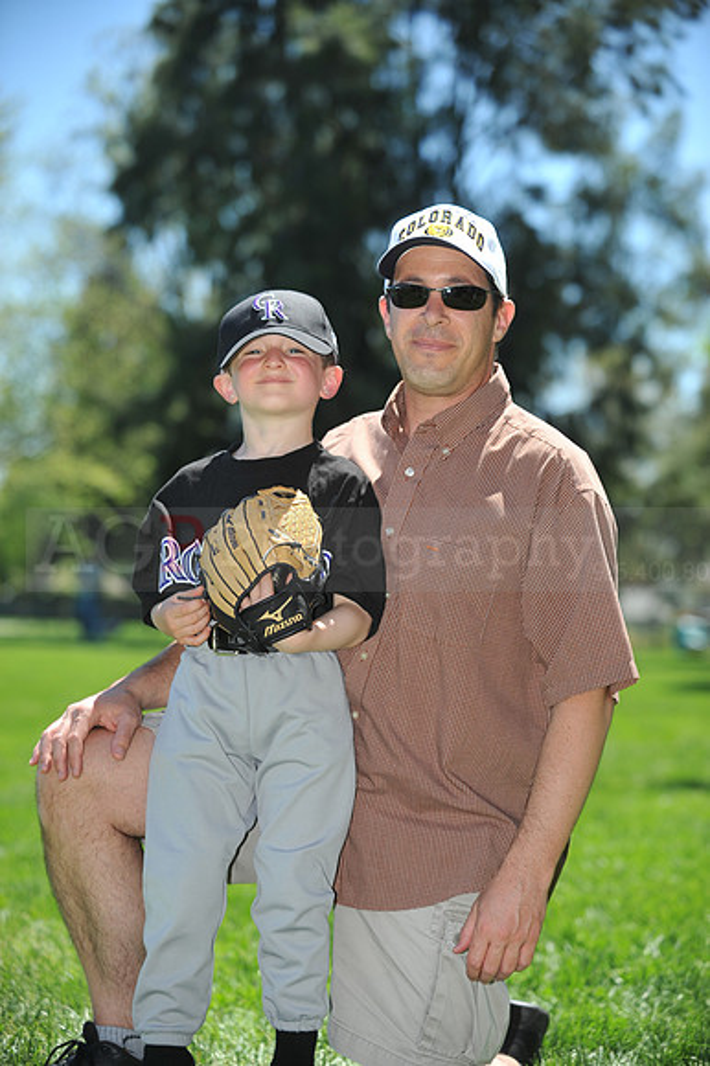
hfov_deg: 15.9
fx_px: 2547
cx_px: 355
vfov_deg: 23.7
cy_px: 533
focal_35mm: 86
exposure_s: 1/1250
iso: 200
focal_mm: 86
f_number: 4
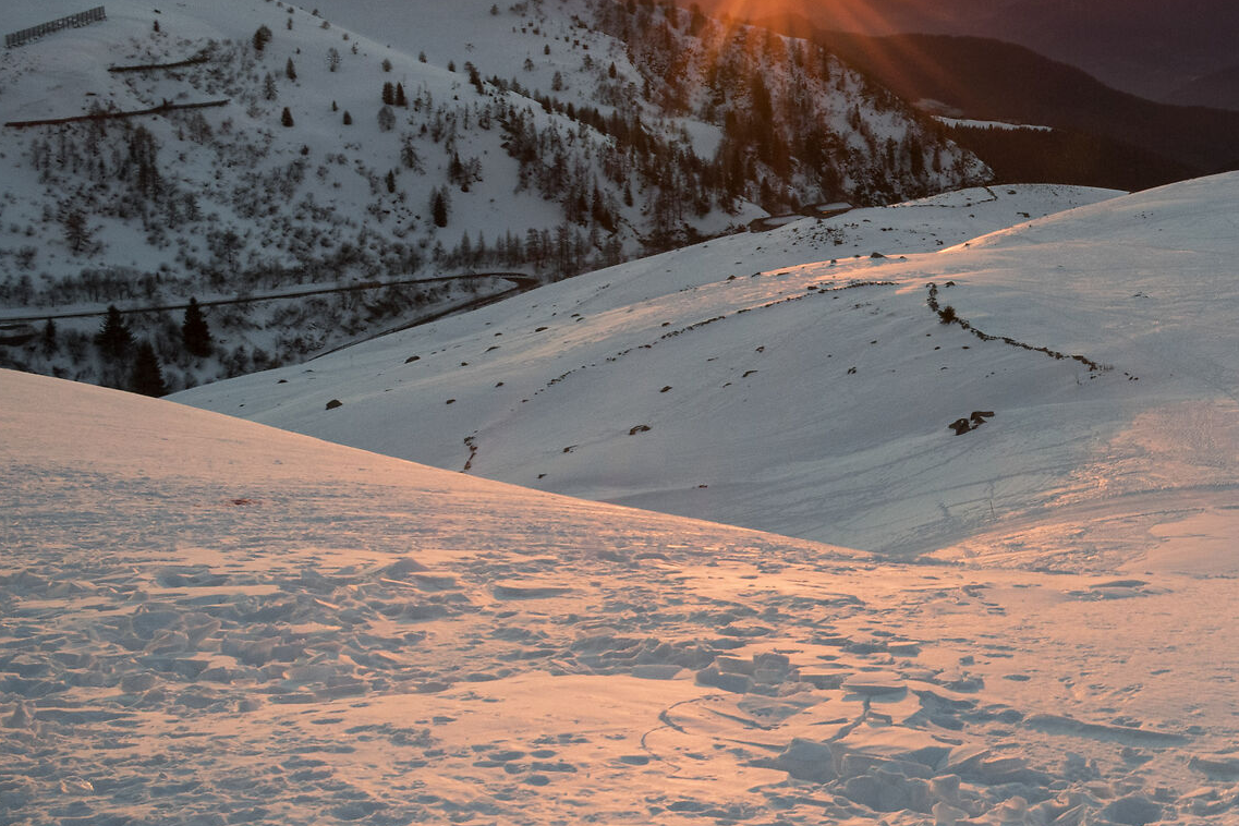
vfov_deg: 23.7
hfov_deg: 32.2
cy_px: 299
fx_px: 1962
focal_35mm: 57
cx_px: 1249
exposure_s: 1/200
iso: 320
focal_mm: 18
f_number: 11
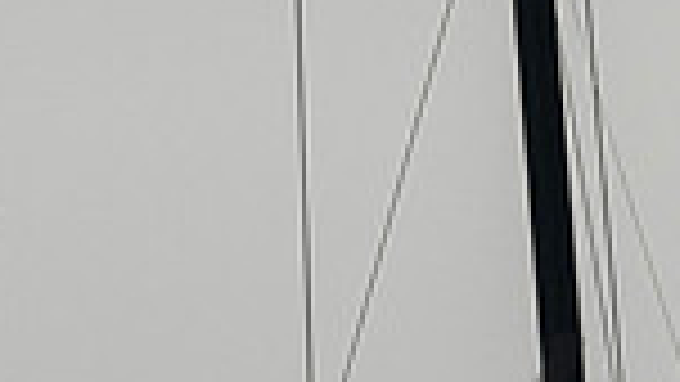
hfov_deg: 1.4
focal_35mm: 1508
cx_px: 645
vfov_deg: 0.8
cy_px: 881
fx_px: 27195
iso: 500
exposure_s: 1/1250
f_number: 13
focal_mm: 280
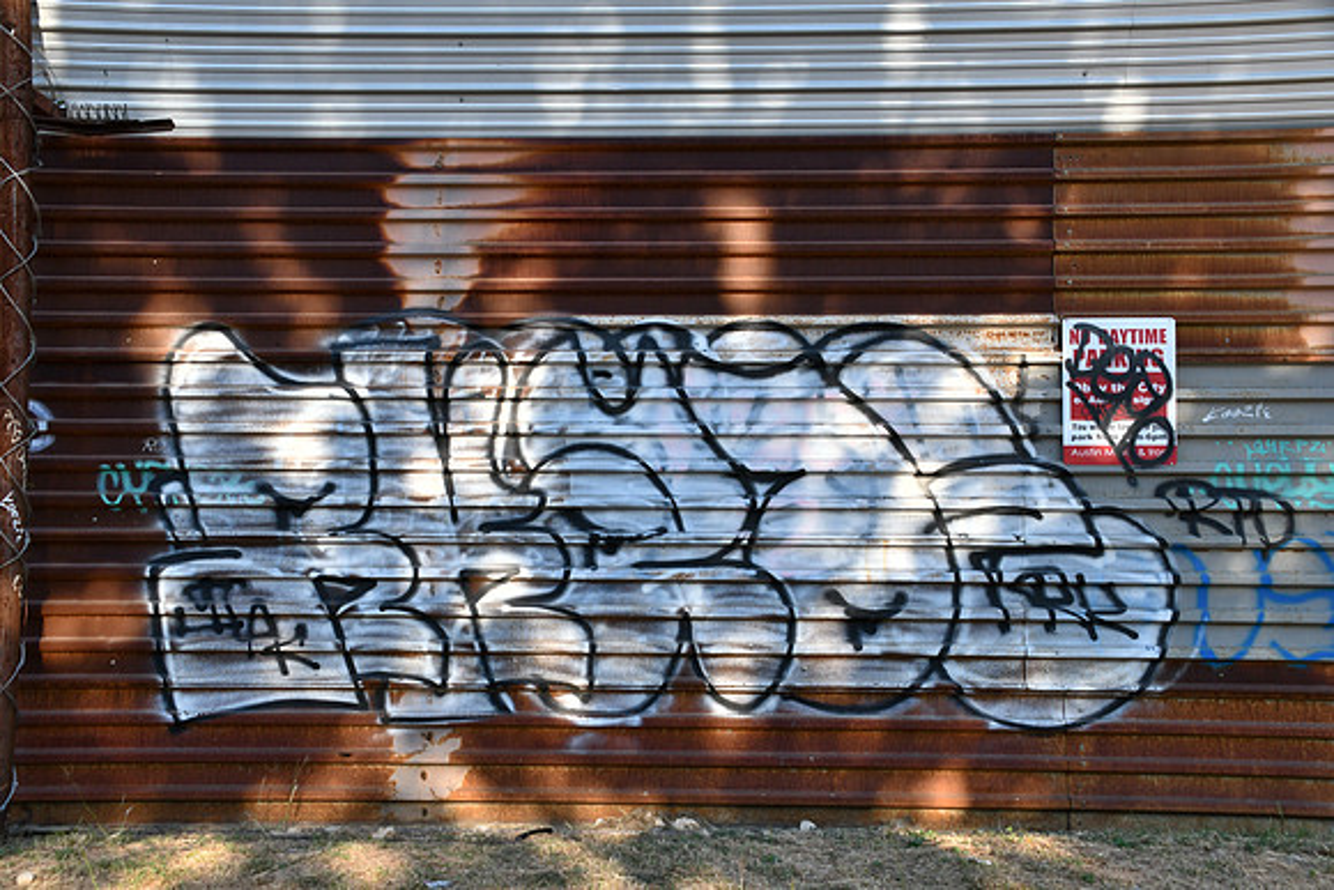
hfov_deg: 46.4
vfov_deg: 31.9
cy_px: 445
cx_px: 667
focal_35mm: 42
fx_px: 1557
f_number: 8
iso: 140
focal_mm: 28
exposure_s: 1/250
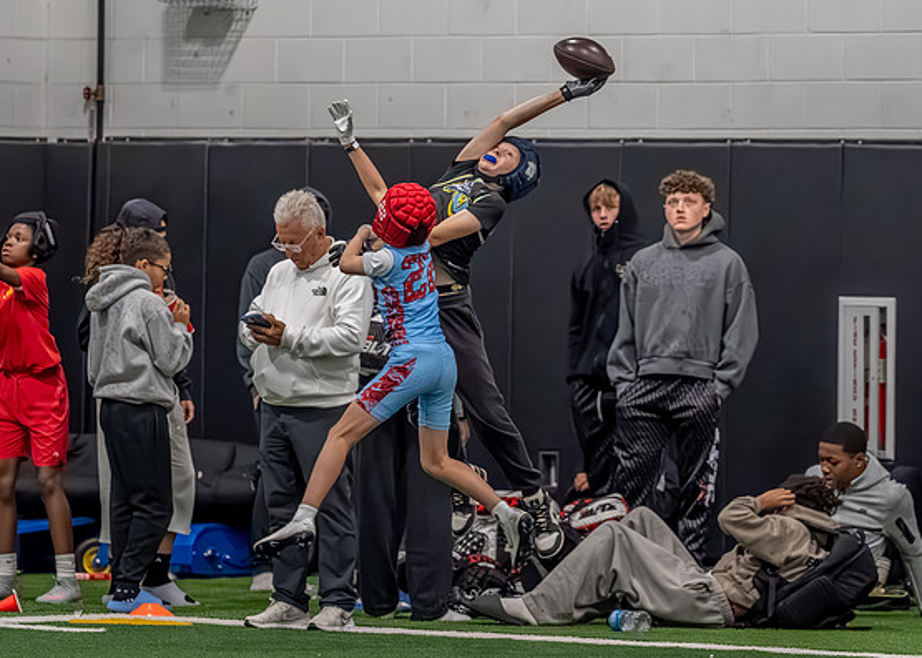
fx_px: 9450
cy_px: 238
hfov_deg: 5.6
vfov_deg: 4.0
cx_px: 389
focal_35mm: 361
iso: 6400
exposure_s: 1/1000
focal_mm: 170
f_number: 2.8
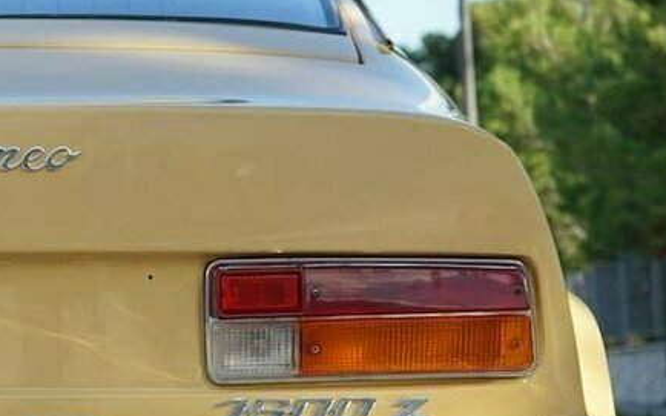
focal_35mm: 141
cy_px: 403
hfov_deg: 14.4
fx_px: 2559
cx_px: -140
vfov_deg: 9.2
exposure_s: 1/400
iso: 250
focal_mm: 50
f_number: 5.6
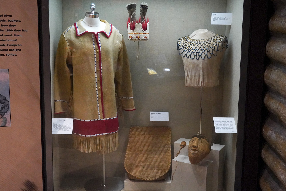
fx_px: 286
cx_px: 143
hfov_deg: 53.1
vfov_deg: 36.9
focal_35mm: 36
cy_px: 96
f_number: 5
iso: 8000
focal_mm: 36
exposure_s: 1/100
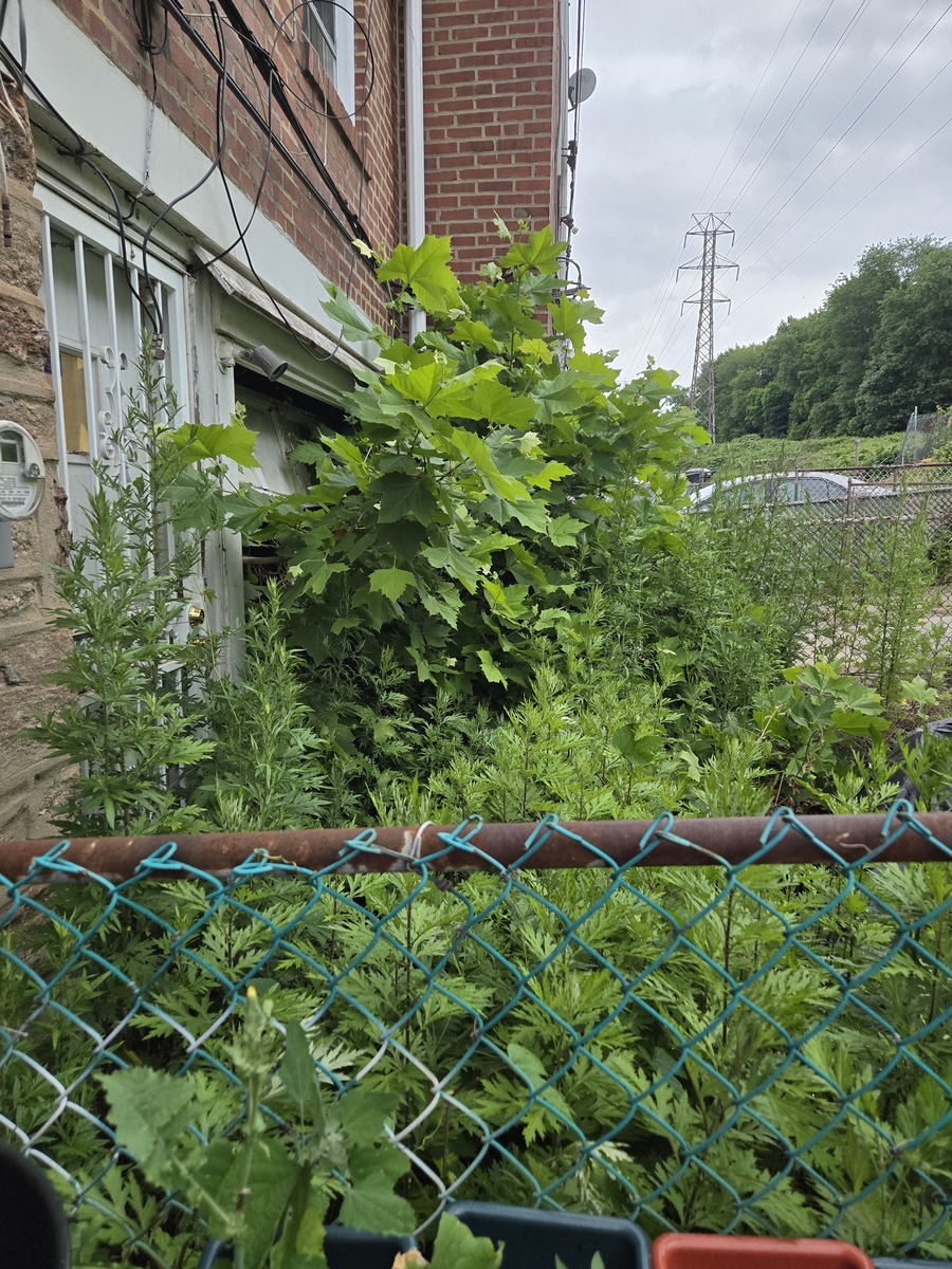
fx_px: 843
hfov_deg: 58.9
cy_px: 634
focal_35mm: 23
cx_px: 476
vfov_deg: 73.9
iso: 200
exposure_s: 1/180
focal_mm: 5.4
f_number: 1.8
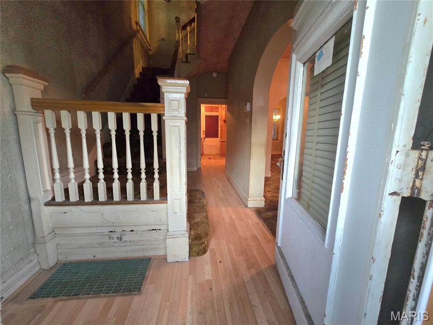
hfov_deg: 106.2
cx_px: 216
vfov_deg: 89.9
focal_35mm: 13
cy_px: 162
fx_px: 163
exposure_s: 1/60.2
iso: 640
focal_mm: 2.2
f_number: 2.2
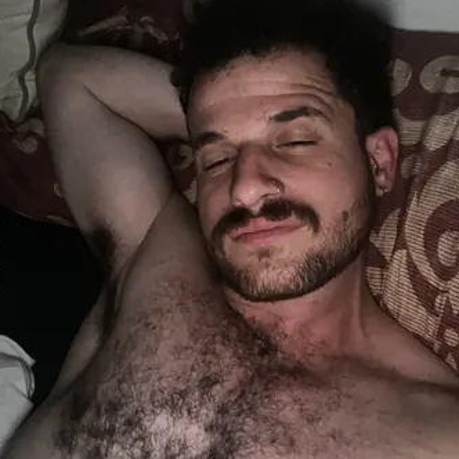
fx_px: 540
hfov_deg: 46.0
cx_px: 227
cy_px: 206
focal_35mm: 36
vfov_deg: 46.0
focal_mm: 2.71
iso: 500
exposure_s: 1/17
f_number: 2.2
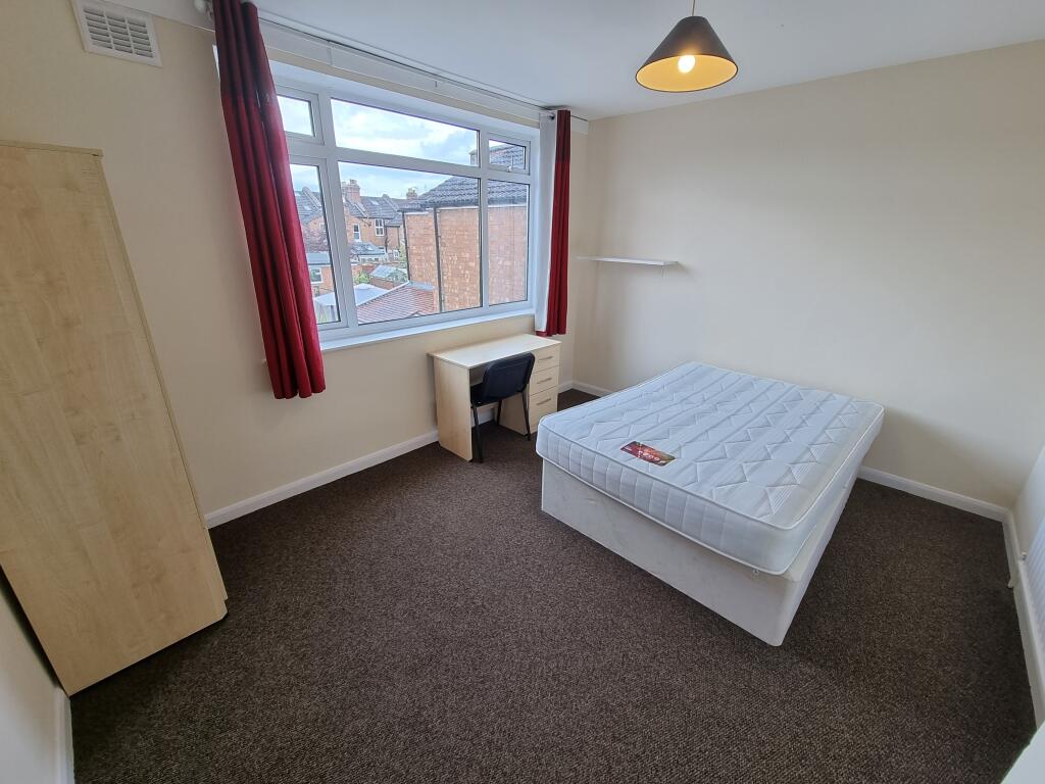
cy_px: 392
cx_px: 522
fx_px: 392
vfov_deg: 89.9
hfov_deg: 106.2
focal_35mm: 13
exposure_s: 1/100
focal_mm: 2.2
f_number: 2.2
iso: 50
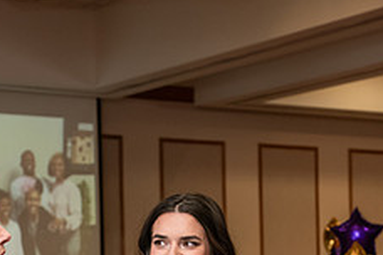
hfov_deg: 15.5
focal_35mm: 132
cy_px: 311
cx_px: 180
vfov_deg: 10.2
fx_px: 1404
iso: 2000
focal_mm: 52
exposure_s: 1/160
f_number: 4
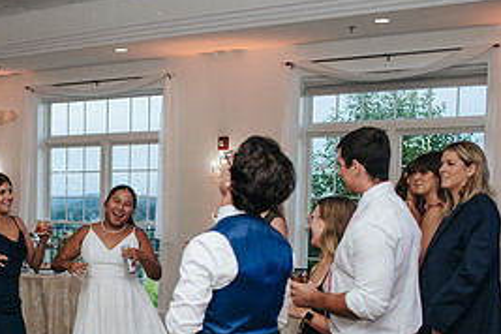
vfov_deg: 17.6
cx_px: 41
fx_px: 1058
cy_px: 310
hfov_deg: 25.7
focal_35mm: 76
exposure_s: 1/200
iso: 800
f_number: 3.2
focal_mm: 35
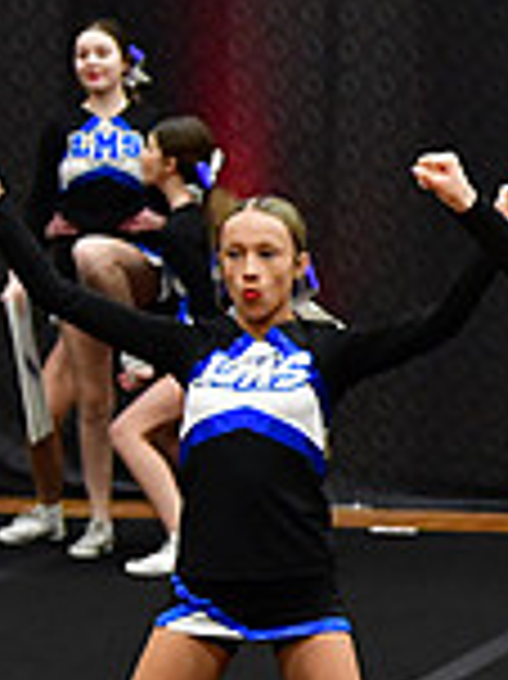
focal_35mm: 388
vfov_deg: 5.1
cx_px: 1263
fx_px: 7603
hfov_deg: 3.8
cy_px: 525
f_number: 3.5
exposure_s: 1/500
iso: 4000
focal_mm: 70
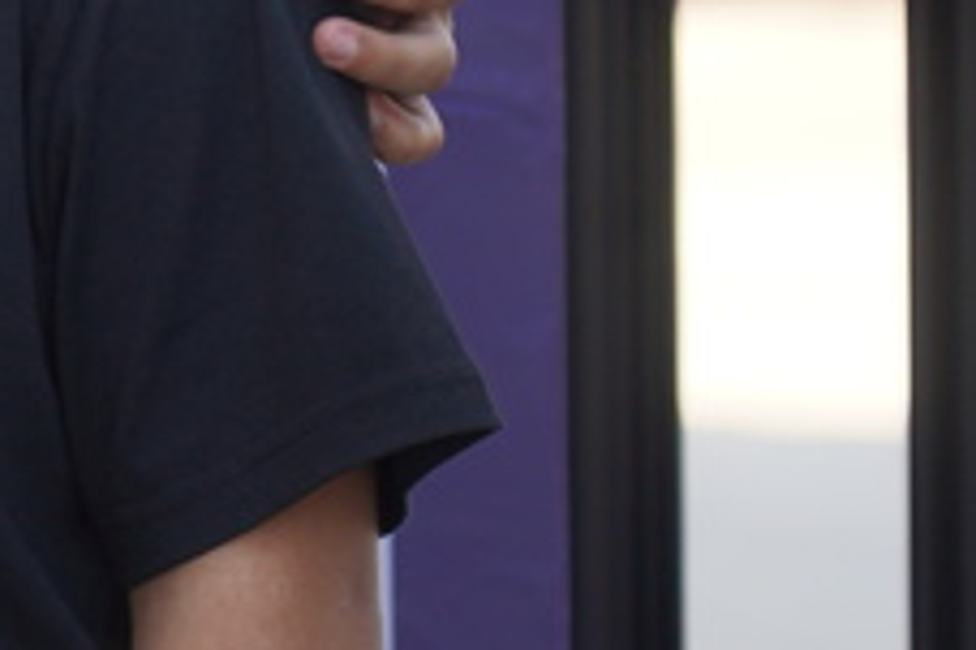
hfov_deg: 4.7
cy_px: -575
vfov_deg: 3.2
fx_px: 11730
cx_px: -1174
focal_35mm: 433
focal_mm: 96
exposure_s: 1/160
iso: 200
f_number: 4
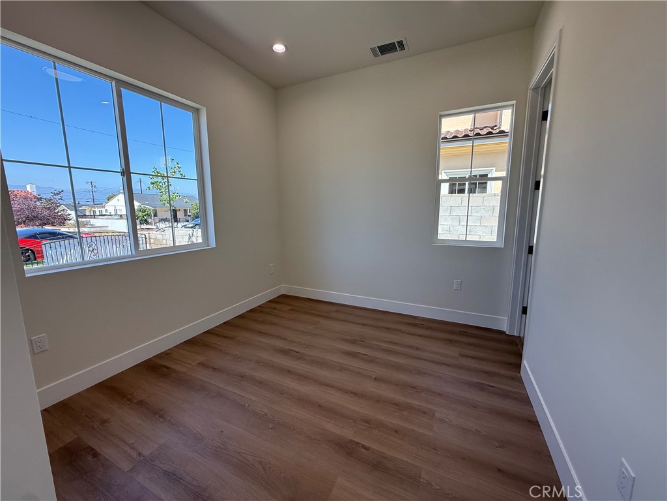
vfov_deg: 85.7
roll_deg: +0.1
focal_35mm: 14
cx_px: 334
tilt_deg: -8.1
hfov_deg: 102.1
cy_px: 250
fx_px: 270
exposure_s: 1/233
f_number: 2.2
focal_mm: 2.22
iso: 64
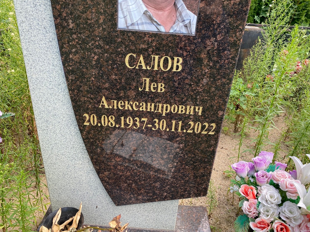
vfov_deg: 53.1
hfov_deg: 67.3
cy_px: 116
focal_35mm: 26
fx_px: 233
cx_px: 155
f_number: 1.8
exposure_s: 1/216
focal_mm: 4.25
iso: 32
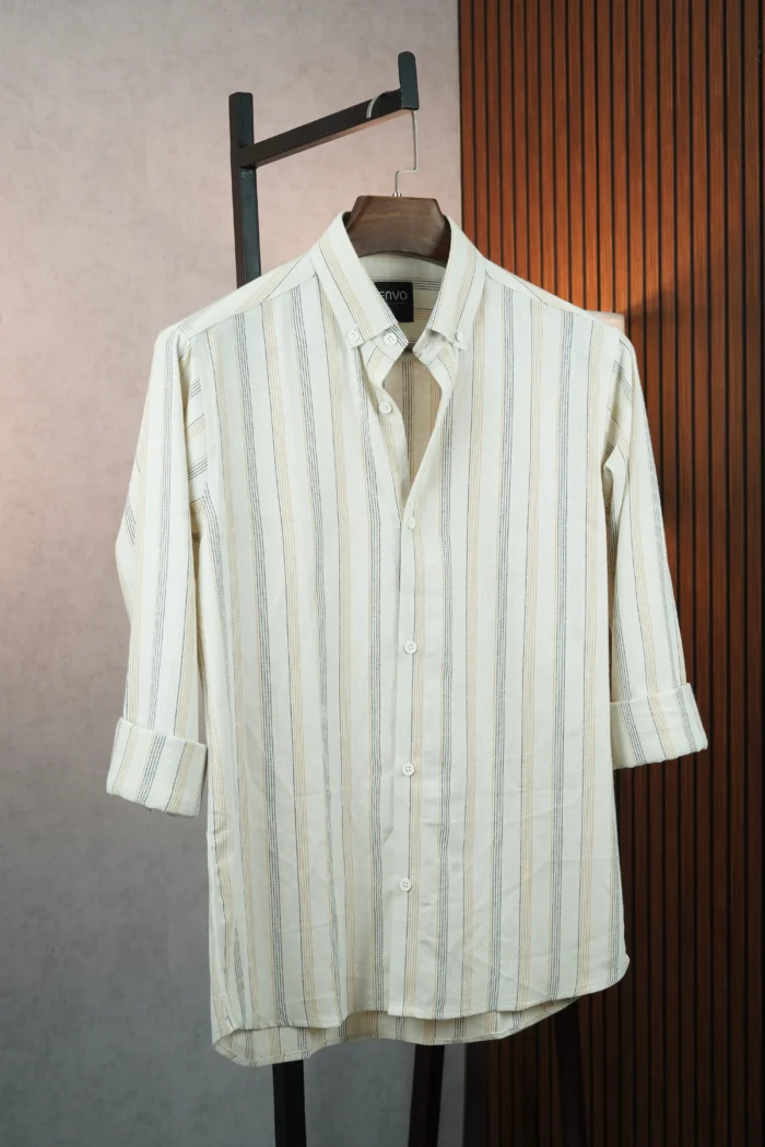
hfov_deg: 27.0
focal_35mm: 50
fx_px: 1594
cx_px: 382
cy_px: 574
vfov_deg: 39.6
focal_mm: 50
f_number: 8
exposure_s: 1/125
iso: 1600
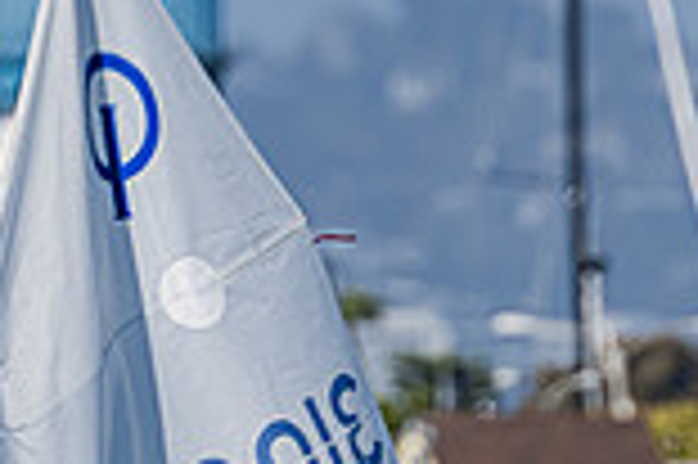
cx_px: 17
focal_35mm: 2001
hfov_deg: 1.0
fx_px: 38756
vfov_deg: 0.7
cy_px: 1080
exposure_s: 1/1000
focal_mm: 400
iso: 320
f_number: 8
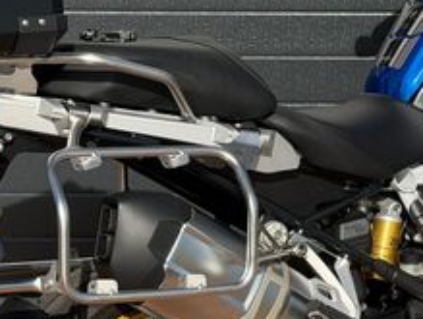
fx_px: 1714
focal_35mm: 140
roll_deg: +0.1
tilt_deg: -13.6
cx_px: 353
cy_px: 174
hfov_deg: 14.0
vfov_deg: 10.6
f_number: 1.78
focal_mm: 6.76
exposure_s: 1/4878
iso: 80
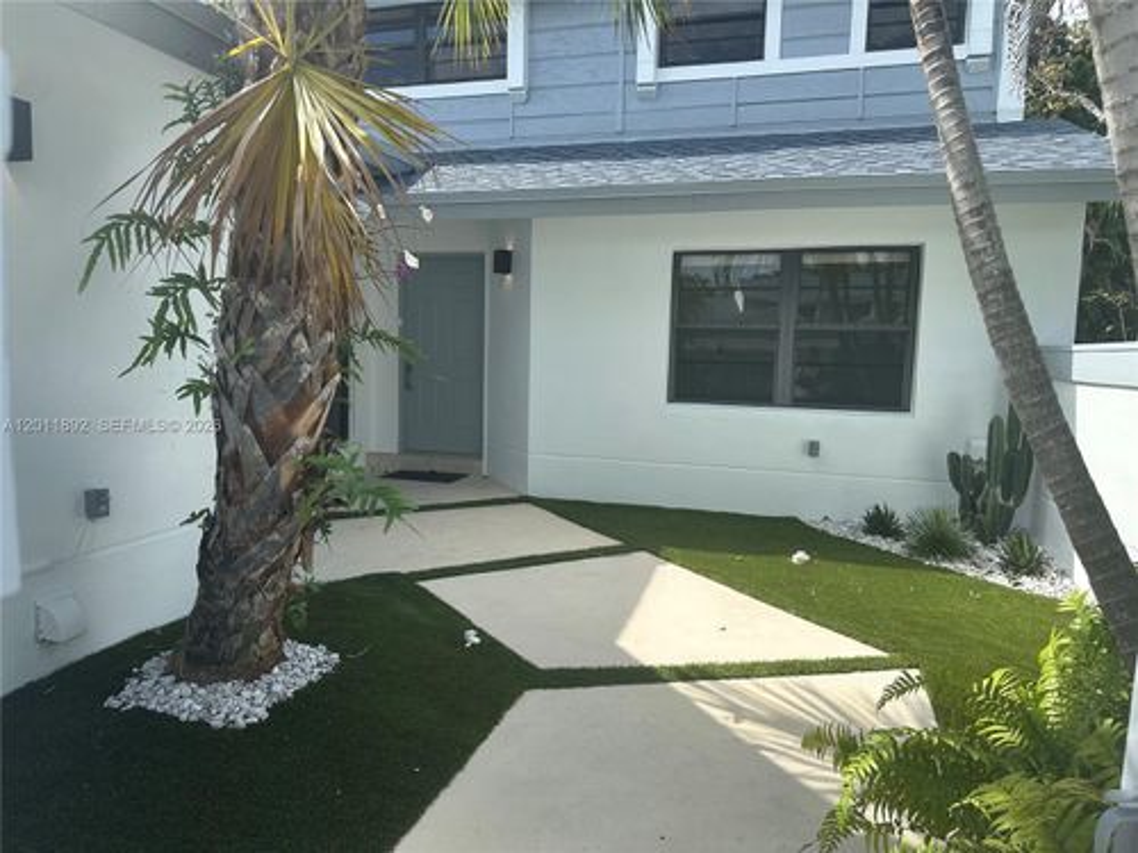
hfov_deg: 71.6
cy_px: 426
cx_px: 569
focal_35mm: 24
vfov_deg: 56.8
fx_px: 789
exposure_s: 1/1812
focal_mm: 6.86
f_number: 1.78
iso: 80
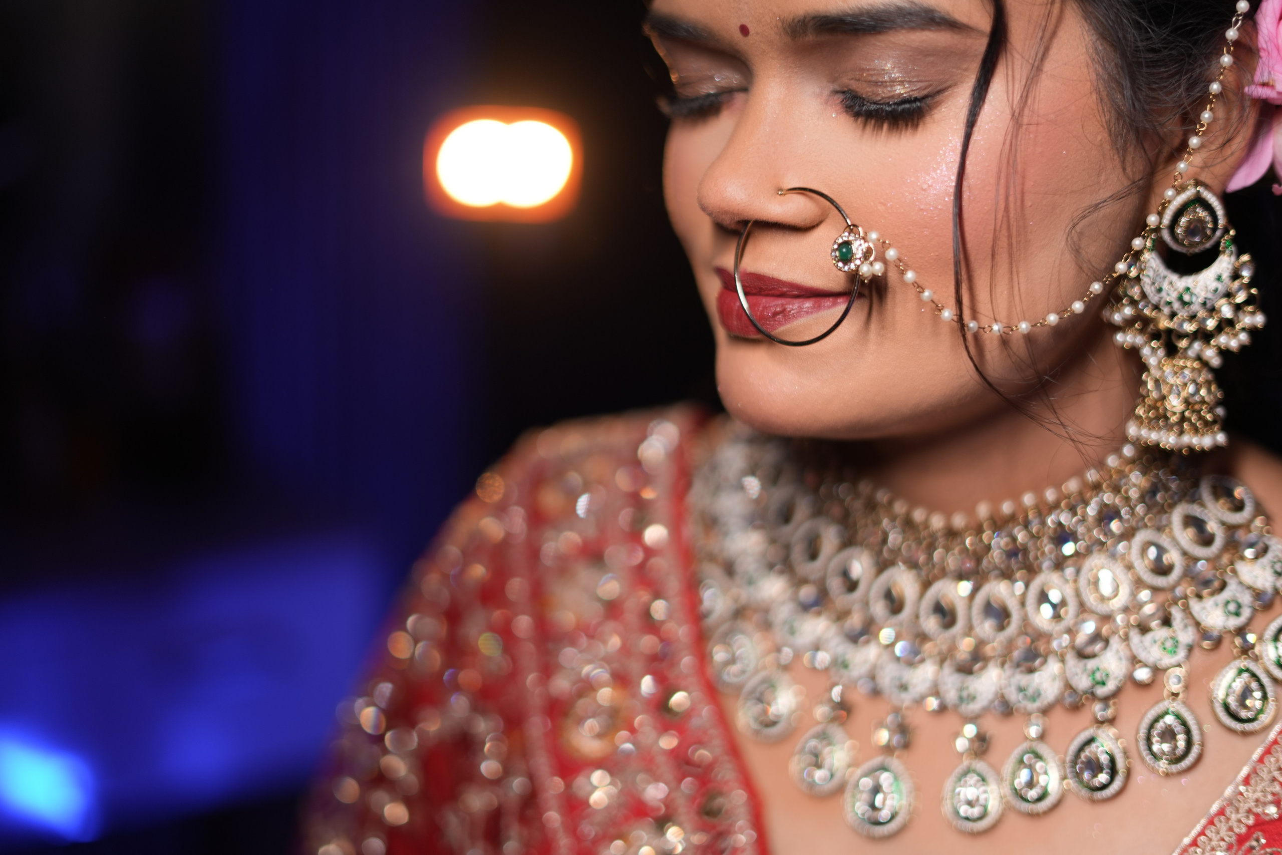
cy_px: 428
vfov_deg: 27.0
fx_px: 1781
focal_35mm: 50
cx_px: 641
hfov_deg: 39.6
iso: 200
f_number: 1.8
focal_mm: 50
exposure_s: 1/160
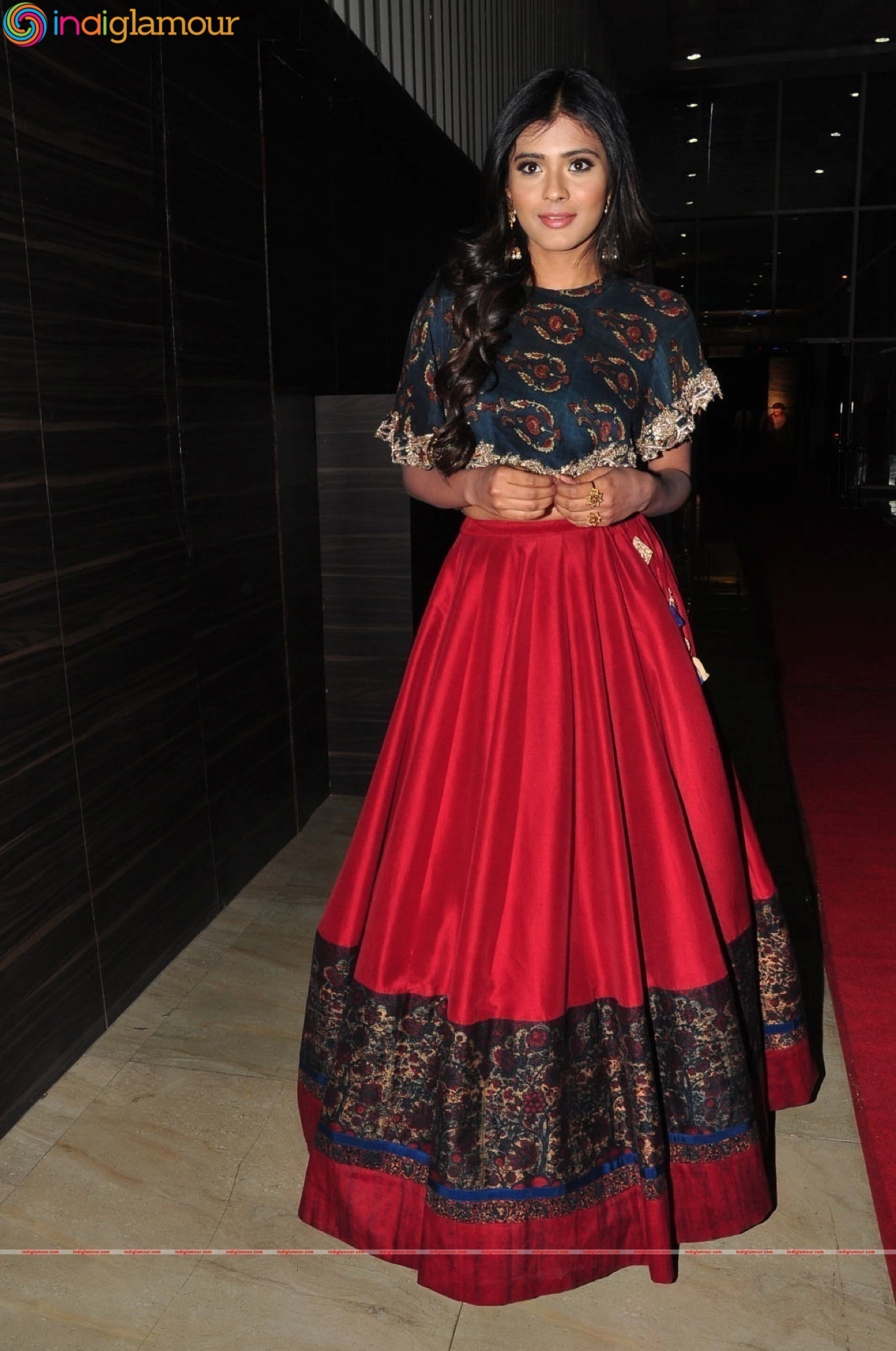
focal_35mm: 27
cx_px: 448
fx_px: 1011
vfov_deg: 67.5
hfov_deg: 47.8
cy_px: 676
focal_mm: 18
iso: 400
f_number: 10
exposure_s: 1/125
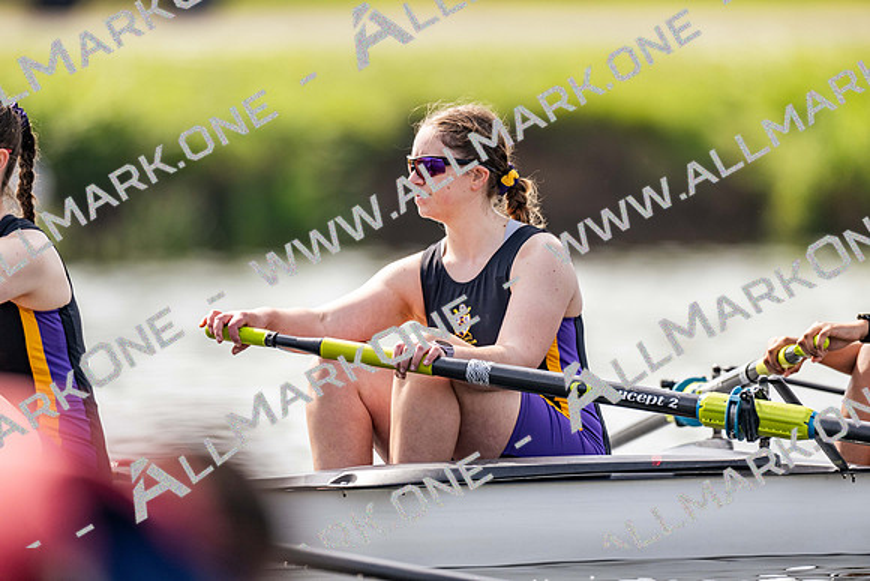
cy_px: 290
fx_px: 14503
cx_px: 435
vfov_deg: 2.3
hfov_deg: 3.4
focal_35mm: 600
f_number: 4
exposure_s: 1/2500
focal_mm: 600
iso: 560
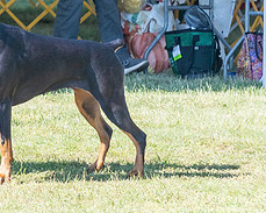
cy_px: -41
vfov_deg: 2.9
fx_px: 4249
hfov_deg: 3.6
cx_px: -15
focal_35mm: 540
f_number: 6.3
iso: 1250
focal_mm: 195
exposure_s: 1/1600
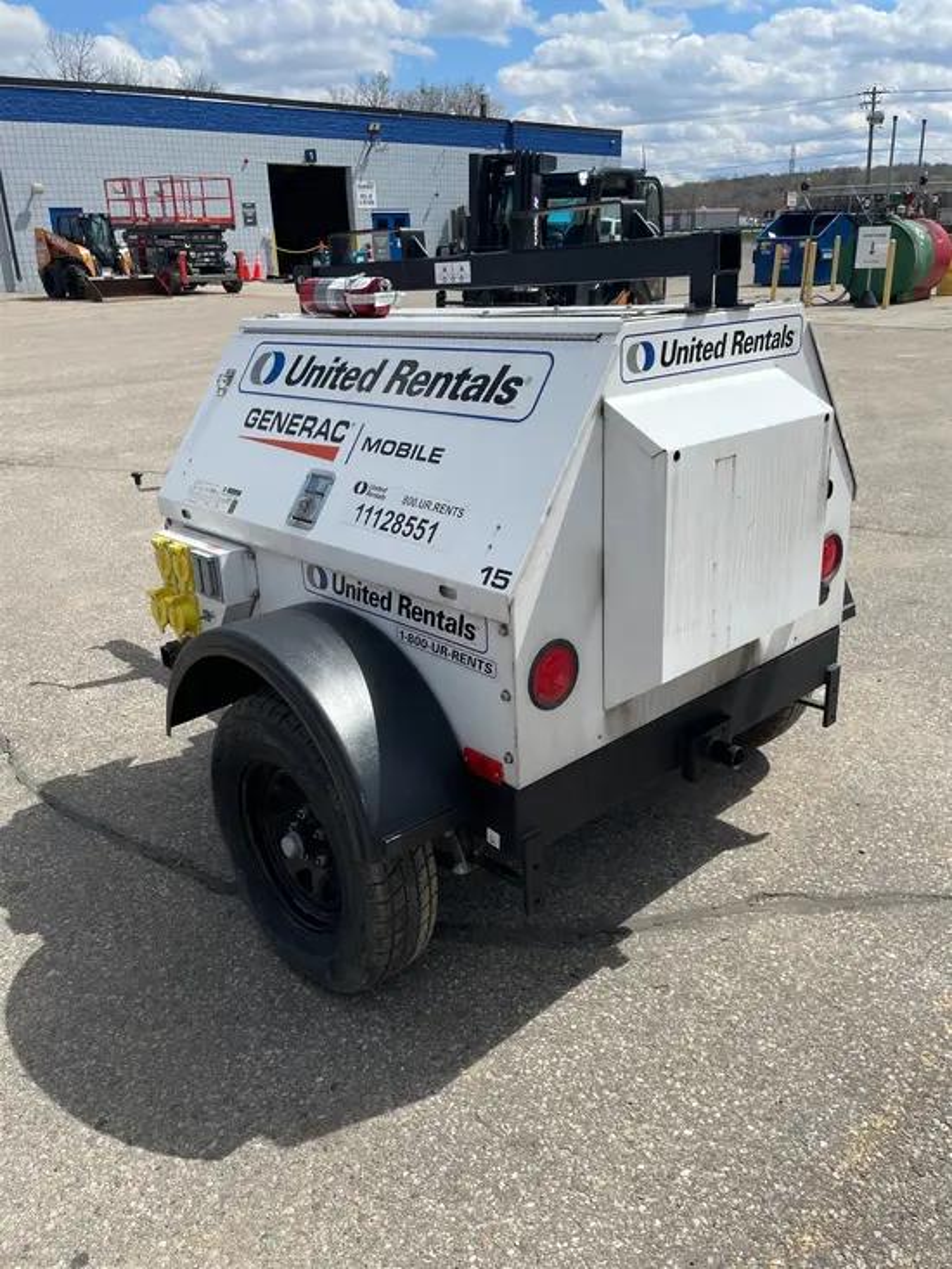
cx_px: 476
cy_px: 634
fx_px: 953
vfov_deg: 67.3
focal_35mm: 26
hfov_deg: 53.1
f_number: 1.6
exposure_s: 1/6135
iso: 50
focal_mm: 4.2
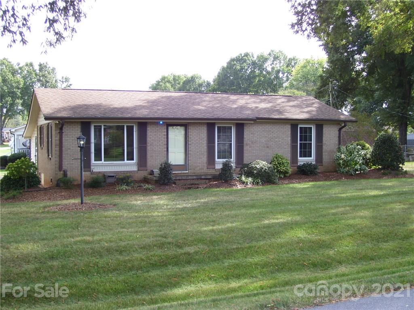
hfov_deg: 42.1
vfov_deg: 32.2
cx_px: 207
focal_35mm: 45
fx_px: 538
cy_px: 155
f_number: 3
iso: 80
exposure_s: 1/180
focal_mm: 7.6
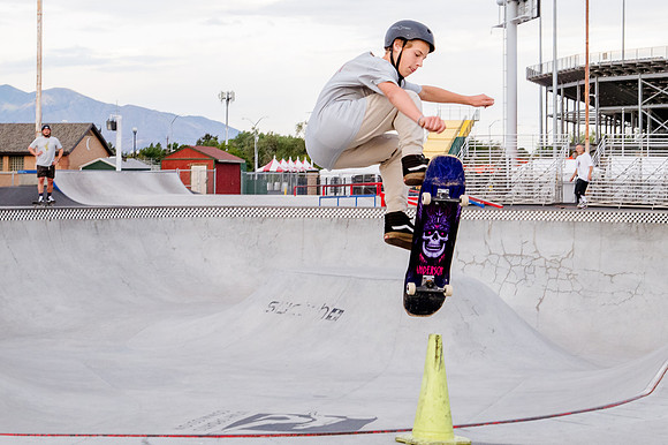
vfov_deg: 13.8
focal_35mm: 99
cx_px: 317
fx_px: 1834
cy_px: 96
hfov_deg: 20.6
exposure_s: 1/400
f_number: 9
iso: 2500
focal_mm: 62
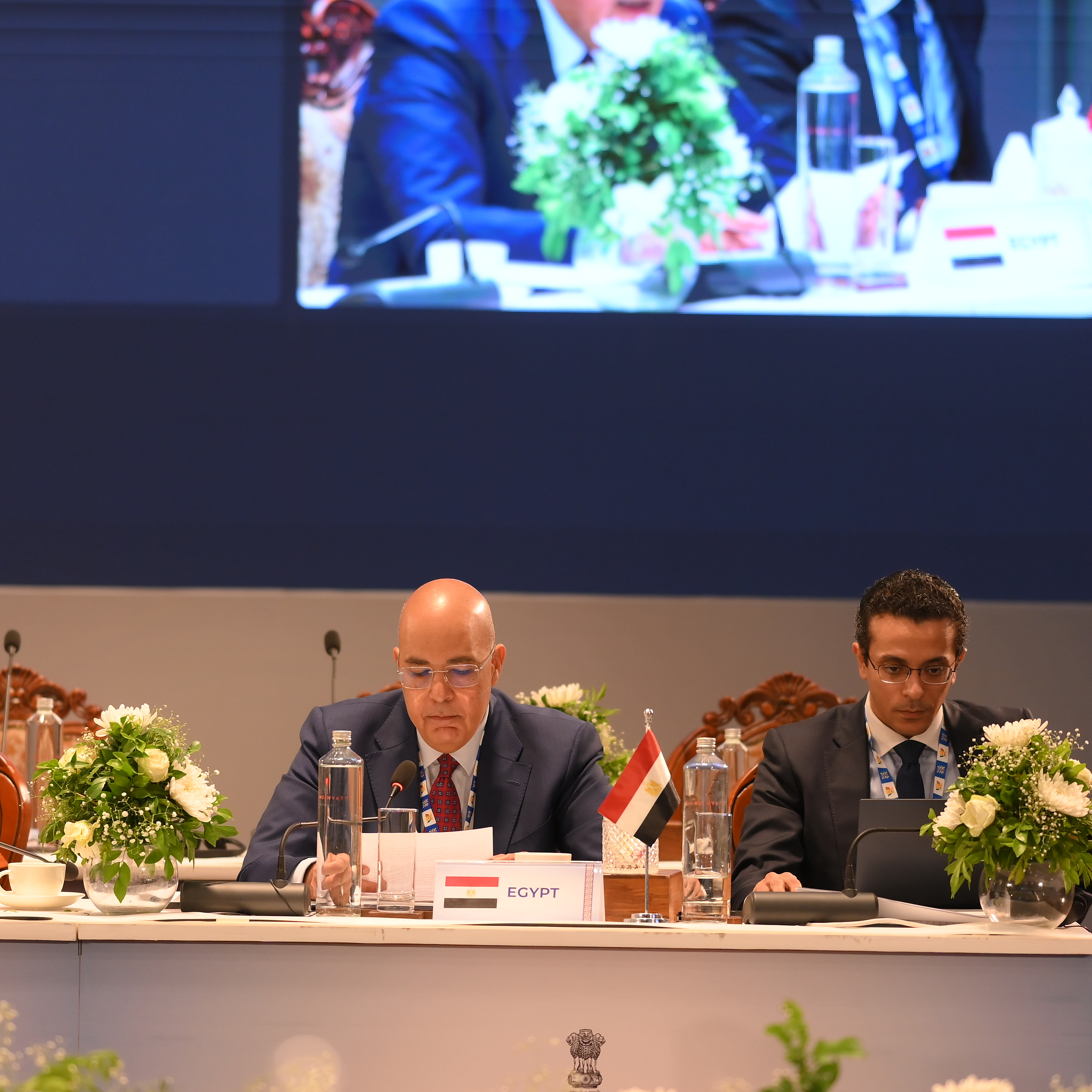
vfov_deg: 10.7
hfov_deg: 10.7
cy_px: 545
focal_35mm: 163
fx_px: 5818
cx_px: 532
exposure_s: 1/500
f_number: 1.8
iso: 500
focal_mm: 85
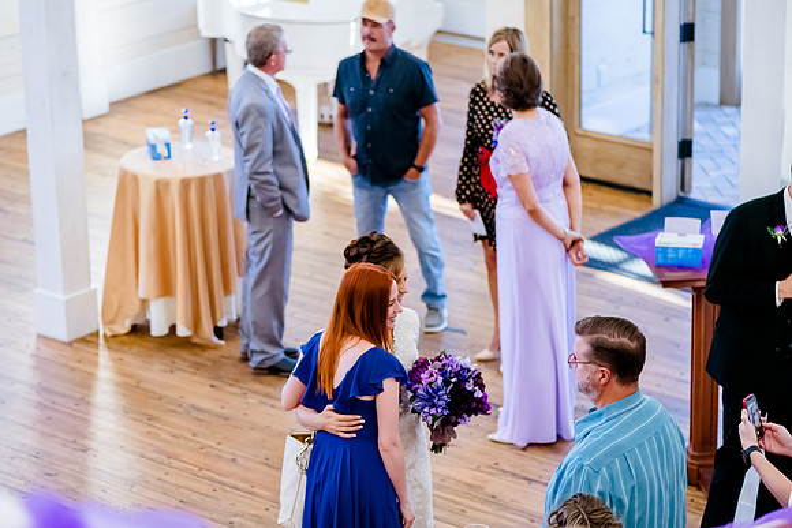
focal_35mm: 119
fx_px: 2627
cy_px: 288
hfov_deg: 17.1
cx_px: 348
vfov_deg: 11.5
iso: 2000
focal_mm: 105
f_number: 3.5
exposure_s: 1/400
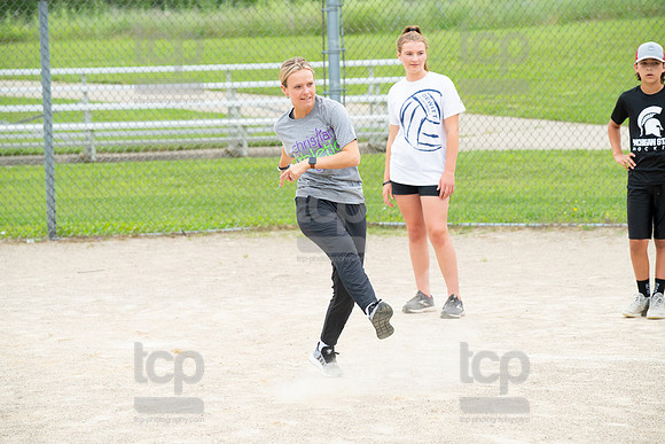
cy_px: 222
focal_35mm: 155
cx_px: 332
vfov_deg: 8.9
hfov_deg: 13.2
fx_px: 2864
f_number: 5.6
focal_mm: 155
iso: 1250
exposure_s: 1/1000
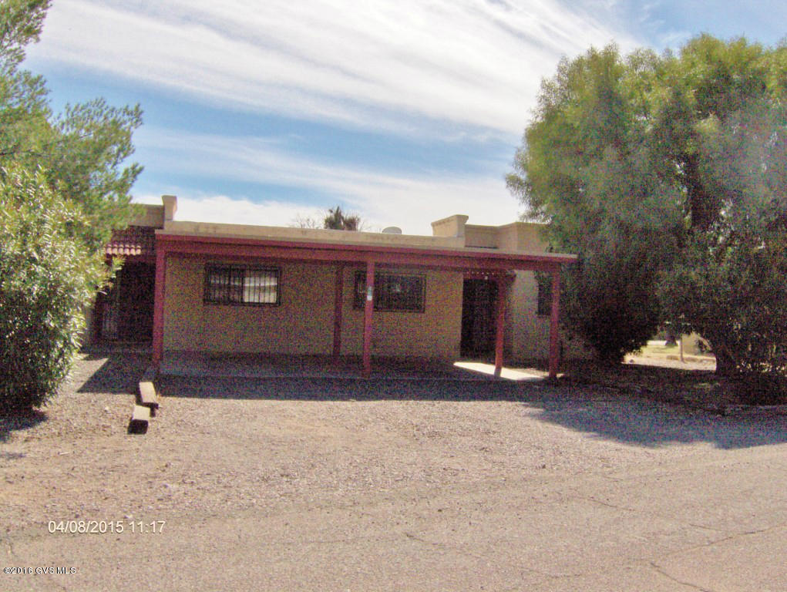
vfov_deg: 40.8
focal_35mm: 35
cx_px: 394
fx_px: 797
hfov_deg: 52.6
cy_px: 296
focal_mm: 7.5
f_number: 7.8
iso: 100
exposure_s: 1/1852
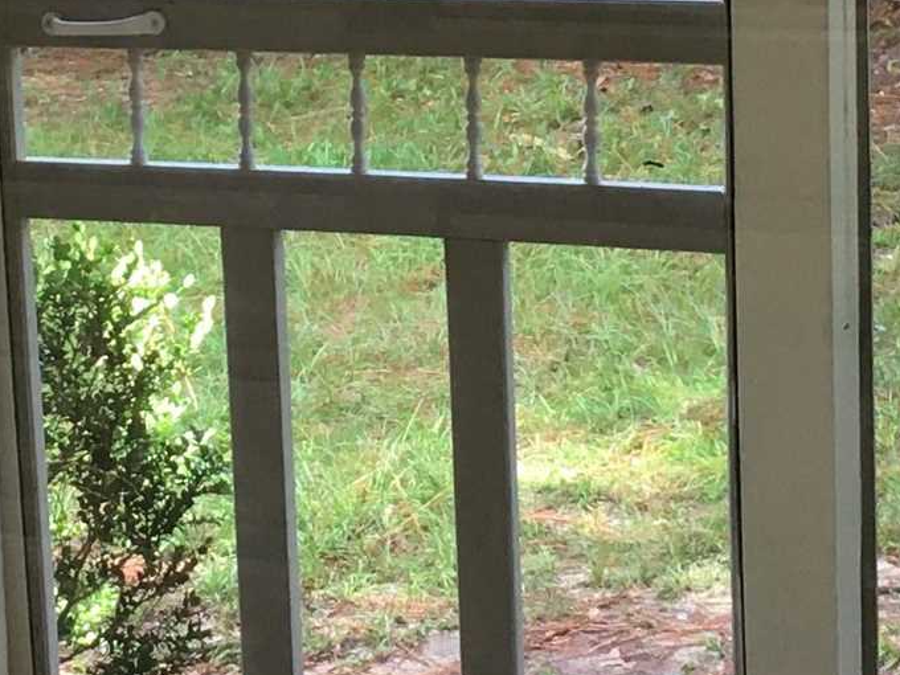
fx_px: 3406
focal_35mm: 131
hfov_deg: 15.1
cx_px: 418
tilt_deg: -9.0
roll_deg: +1.9
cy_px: -69
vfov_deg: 11.2
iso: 32
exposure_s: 1/30
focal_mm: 4.15
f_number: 2.2
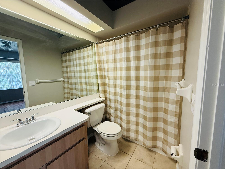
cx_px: 112
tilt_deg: -4.7
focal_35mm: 14
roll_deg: +0.6
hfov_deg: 102.1
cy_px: 84
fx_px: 91
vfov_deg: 85.7
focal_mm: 2.22
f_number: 2.2
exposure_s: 1/60
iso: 200
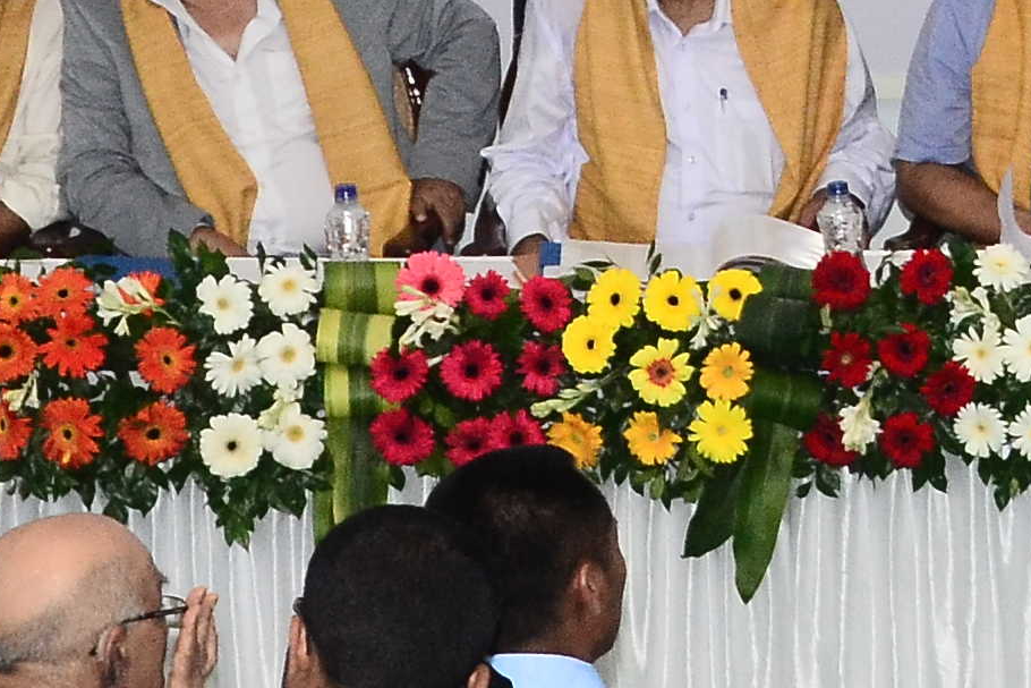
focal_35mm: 243
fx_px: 6960
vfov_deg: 5.6
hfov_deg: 8.4
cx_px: 1162
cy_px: -92
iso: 800
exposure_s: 1/125
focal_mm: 32
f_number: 5.6
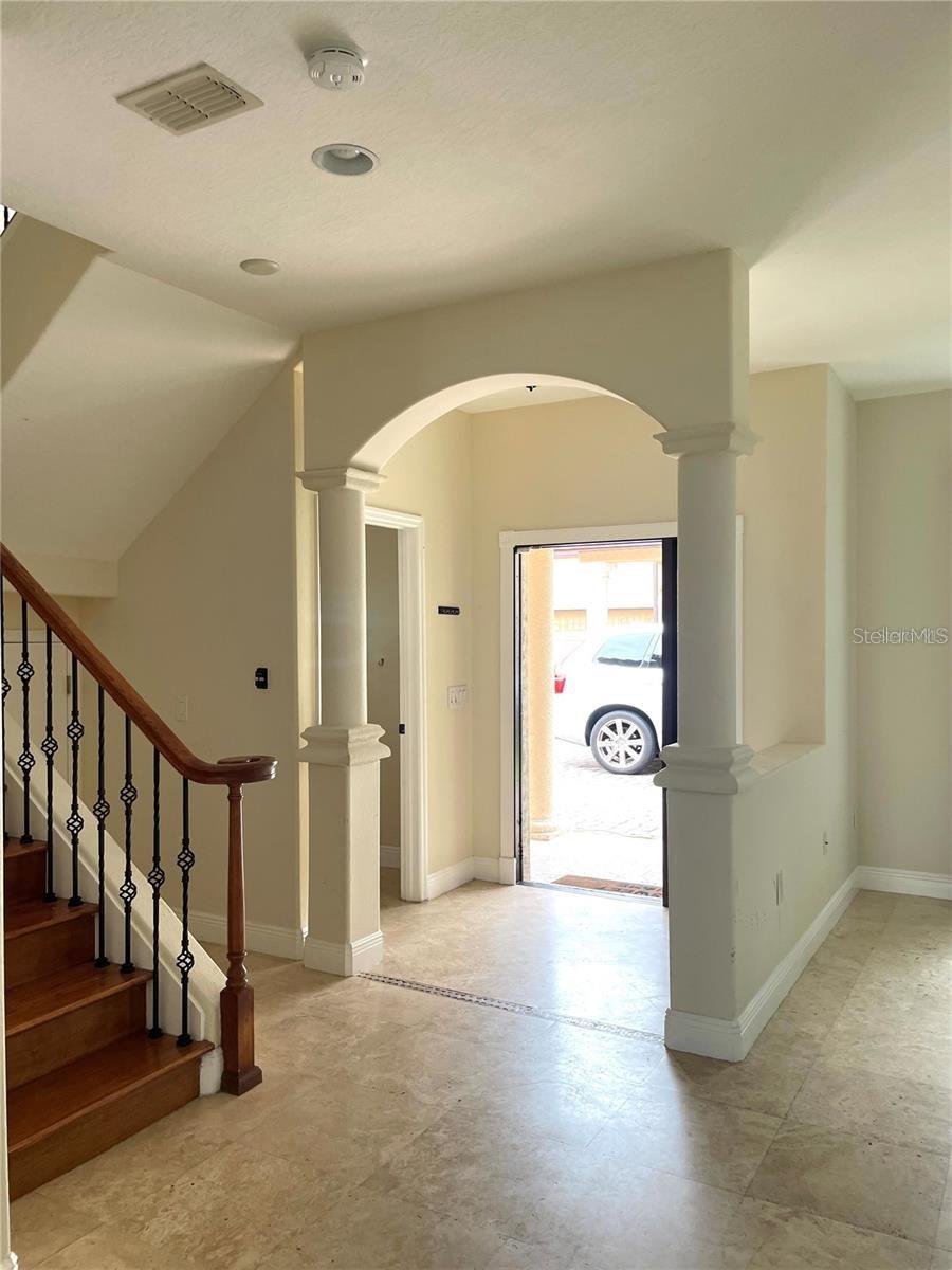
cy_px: 635
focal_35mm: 26
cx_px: 476
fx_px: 953
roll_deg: +0.8
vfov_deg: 67.3
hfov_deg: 53.1
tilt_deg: -1.1
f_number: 1.6
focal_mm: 4.2
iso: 64
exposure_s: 1/121
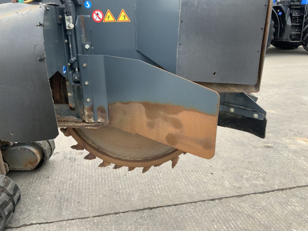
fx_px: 258
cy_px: 116
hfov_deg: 61.7
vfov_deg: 48.2
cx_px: 154
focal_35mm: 29
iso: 50
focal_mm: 3
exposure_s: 1/122
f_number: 1.8
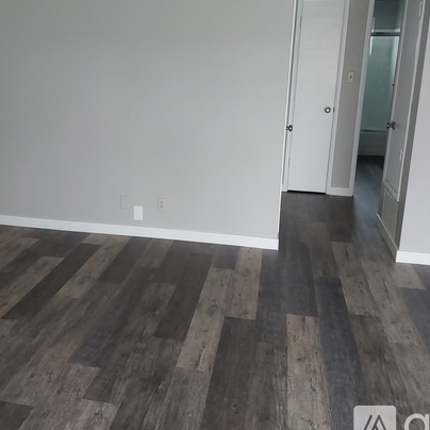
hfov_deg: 46.9
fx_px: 492
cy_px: 182
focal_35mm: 35
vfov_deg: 47.1
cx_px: 171
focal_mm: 5.23
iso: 320
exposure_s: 1/120
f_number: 1.8
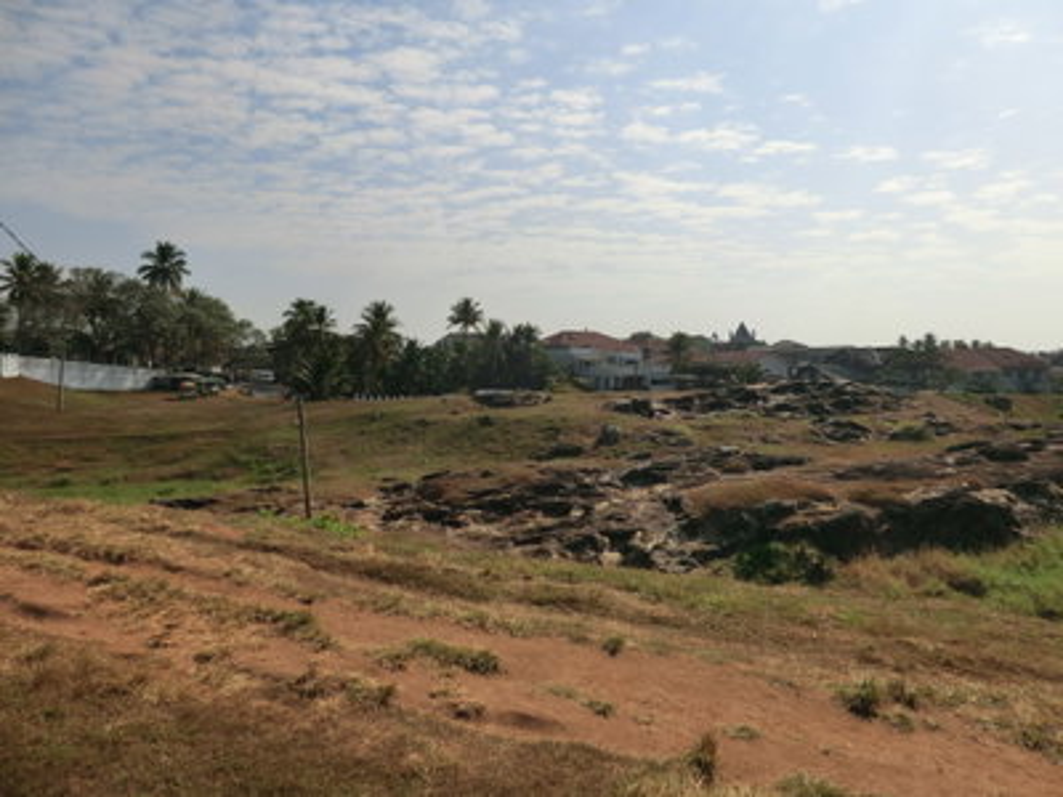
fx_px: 737
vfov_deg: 56.8
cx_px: 532
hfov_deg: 71.6
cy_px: 398
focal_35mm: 24
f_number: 7.5
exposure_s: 1/500
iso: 80
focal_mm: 4.3
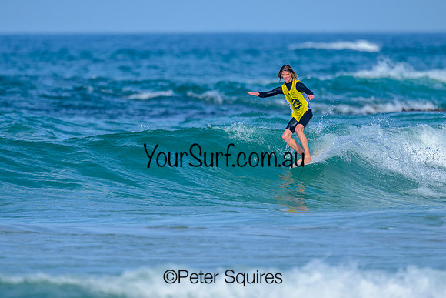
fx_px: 13630
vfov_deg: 1.3
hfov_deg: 1.9
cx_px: 214
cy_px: 138
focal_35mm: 1100
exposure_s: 1/2000
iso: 250
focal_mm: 800
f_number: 6.3
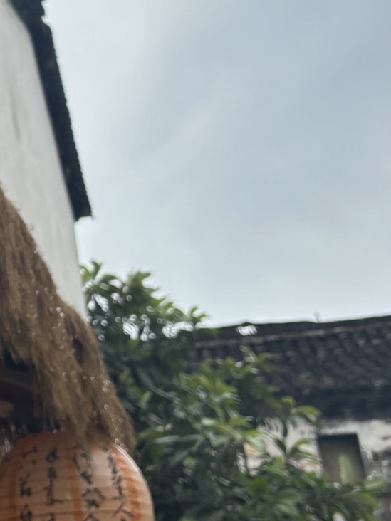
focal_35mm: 71
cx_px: -130
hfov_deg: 19.0
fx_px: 1069
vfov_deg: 26.7
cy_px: 85
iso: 50
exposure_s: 1/6711
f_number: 1.6
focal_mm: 5.96
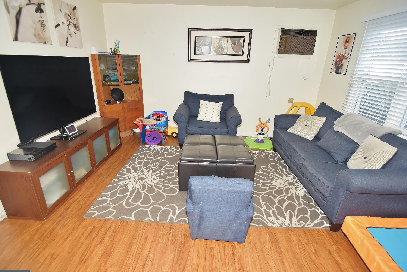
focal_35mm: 18
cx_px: 200
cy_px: 141
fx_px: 198
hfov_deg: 91.5
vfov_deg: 68.8
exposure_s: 1/50
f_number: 2.8
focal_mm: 11
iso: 500
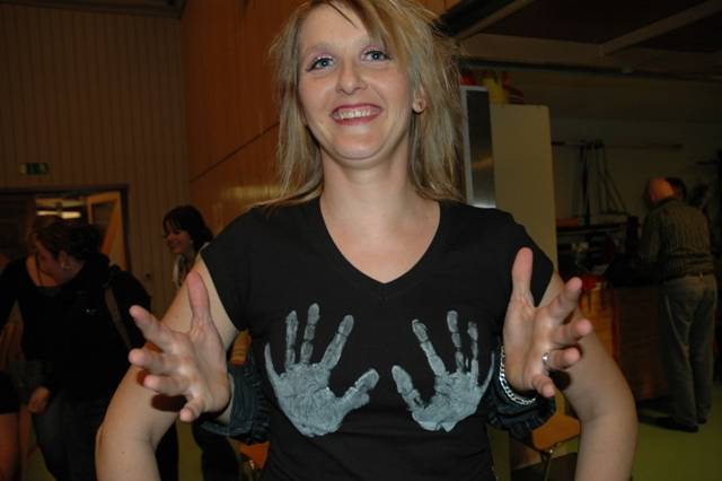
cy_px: 240
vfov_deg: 39.9
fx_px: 661
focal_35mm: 33
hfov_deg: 57.2
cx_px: 361
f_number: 3.8
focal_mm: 22
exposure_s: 1/60
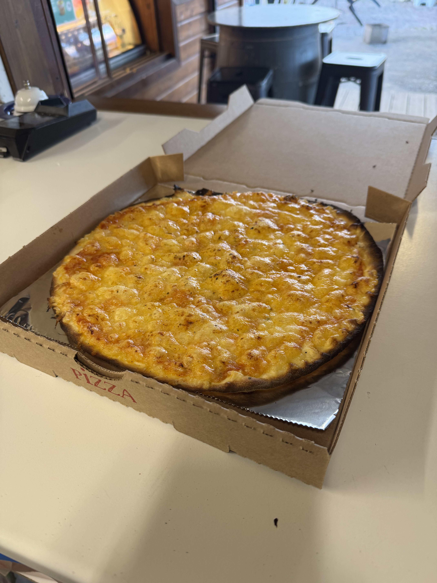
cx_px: 218
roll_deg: +3.4
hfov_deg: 56.8
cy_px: 292
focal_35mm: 24
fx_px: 404
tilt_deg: -40.1
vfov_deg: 71.6
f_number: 1.78
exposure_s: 1/50
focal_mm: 6.76
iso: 125
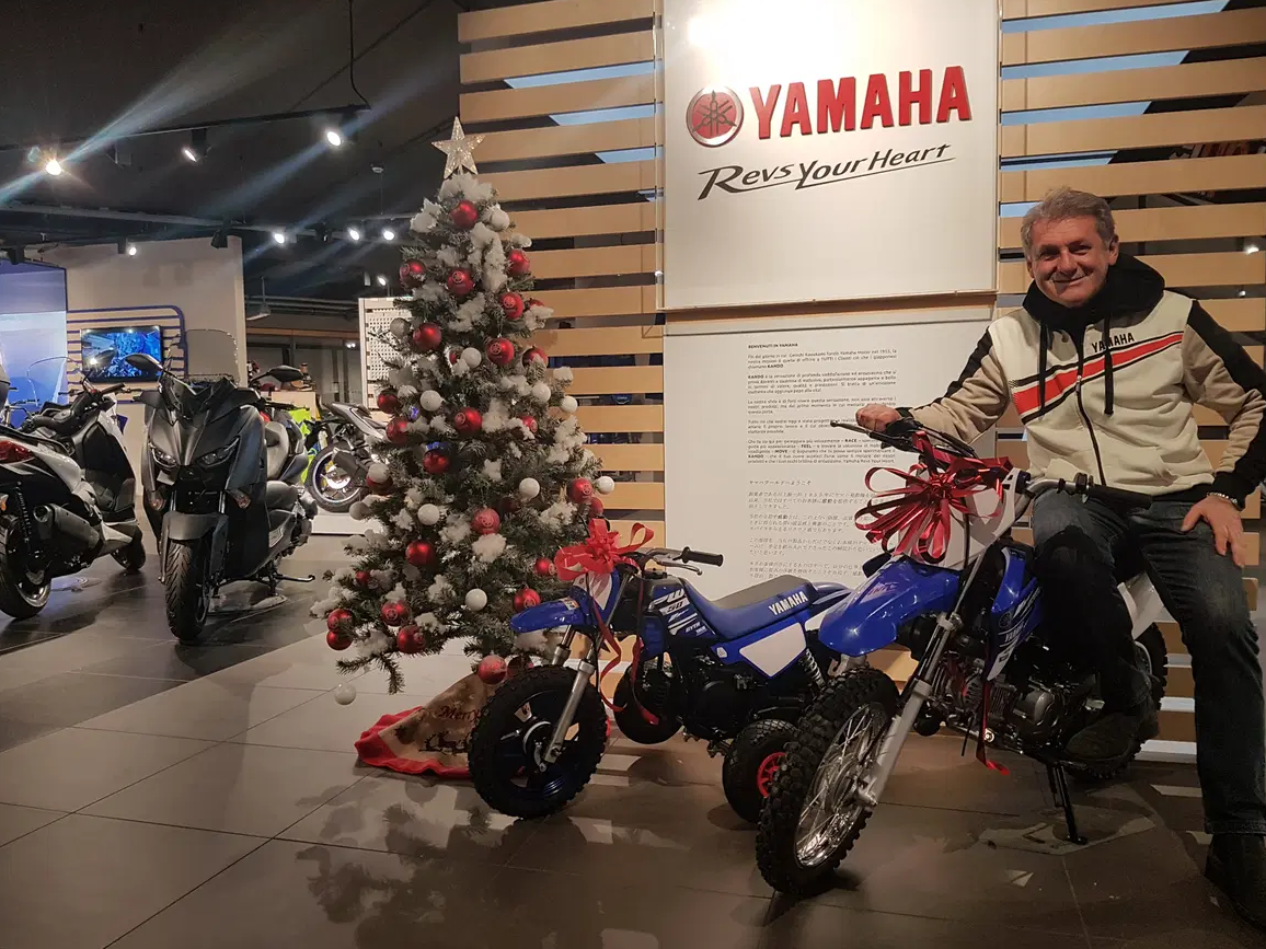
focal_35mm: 27
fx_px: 987
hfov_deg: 65.3
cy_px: 462
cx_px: 614
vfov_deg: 51.3
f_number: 1.7
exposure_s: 1/100
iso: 64
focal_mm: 4.2
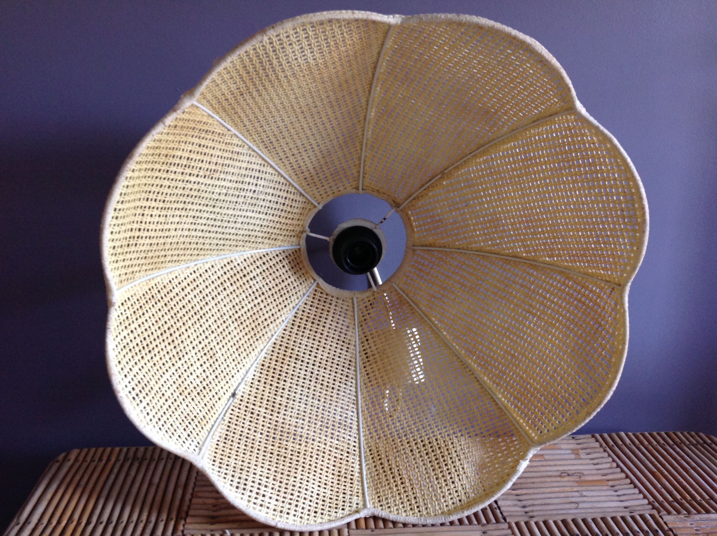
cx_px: 358
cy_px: 268
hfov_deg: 52.7
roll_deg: -0.6
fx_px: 724
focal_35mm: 35
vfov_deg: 40.6
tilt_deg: -13.1
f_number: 2.4
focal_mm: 4.28
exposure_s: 1/15
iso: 100
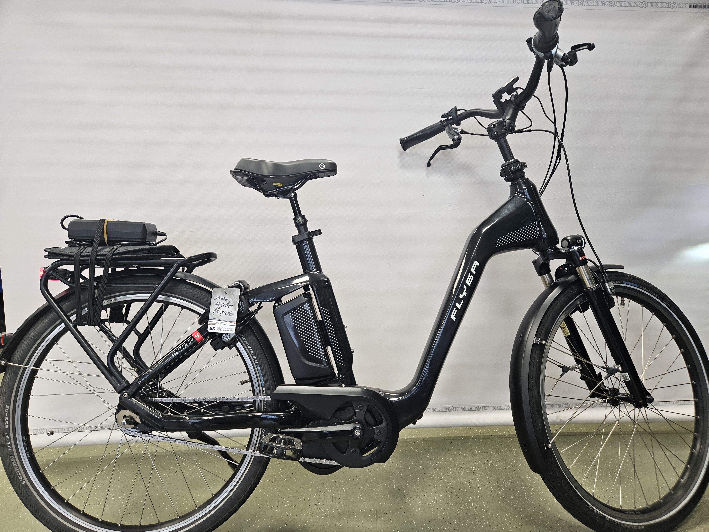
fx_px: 471
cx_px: 354
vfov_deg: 58.9
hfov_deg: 73.9
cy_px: 266
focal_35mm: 23
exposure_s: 1/100
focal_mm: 5.4
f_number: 1.8
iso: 125
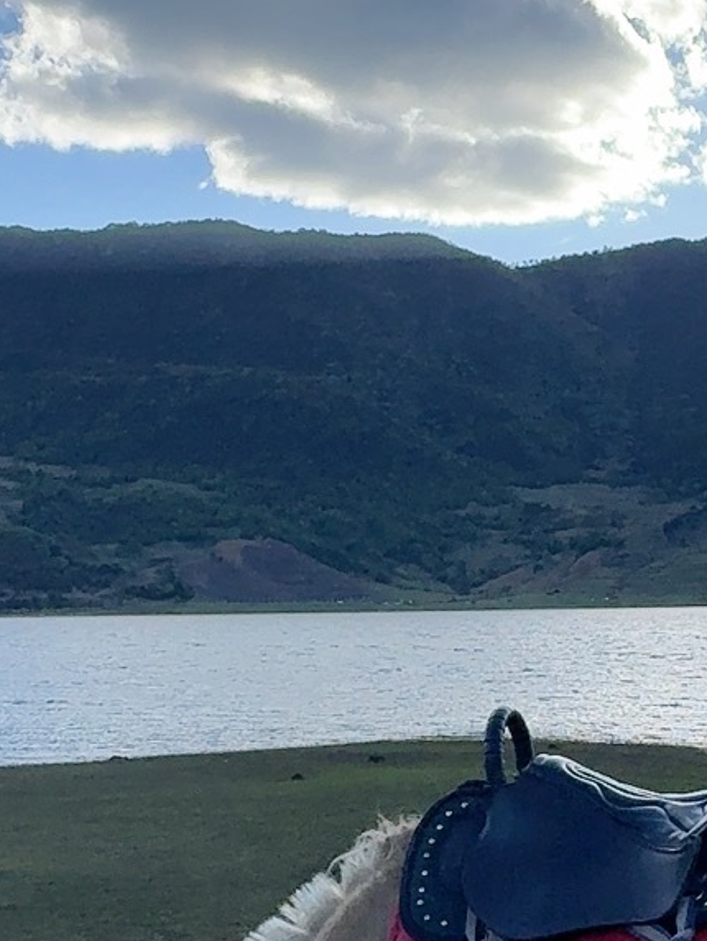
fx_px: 1715
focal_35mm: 63
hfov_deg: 22.6
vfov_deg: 30.0
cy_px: 757
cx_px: 656
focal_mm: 2.22
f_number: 2.2
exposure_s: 1/1277
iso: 64
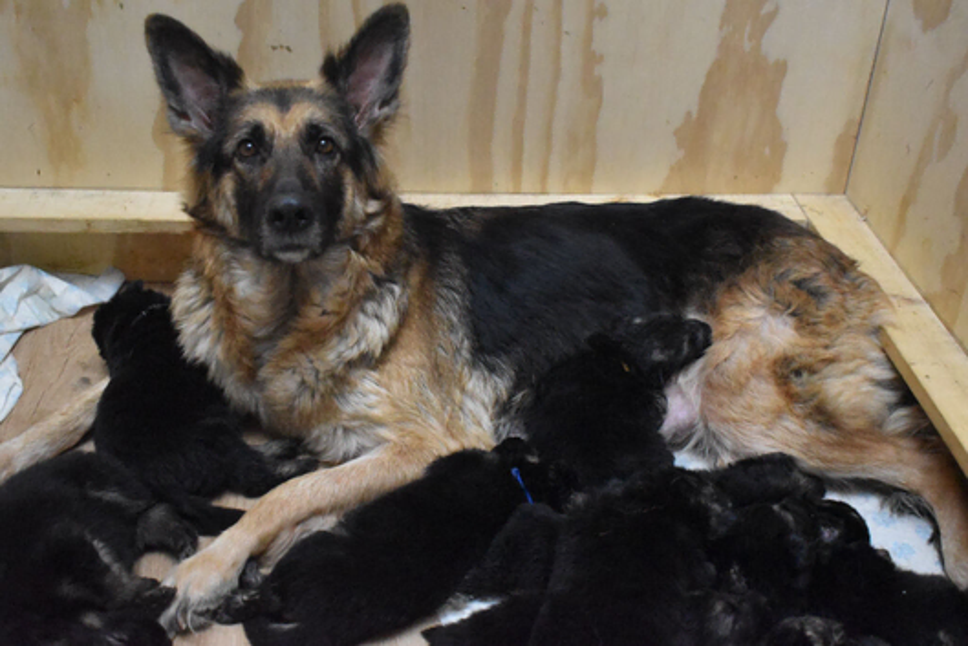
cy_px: 323
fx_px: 1130
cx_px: 484
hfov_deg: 46.4
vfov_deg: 31.9
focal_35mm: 42
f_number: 4.2
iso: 8000
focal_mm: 28
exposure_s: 1/125
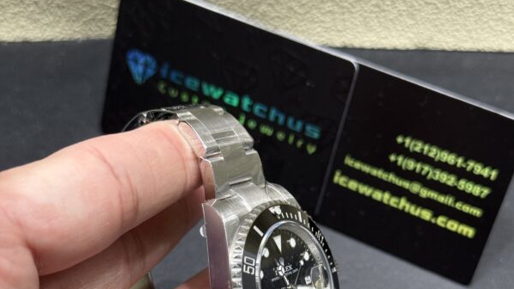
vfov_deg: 16.9
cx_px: 257
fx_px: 954
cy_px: 281
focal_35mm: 70
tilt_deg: -54.5
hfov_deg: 30.2
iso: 64
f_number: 1.78
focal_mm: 6.76
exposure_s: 1/50
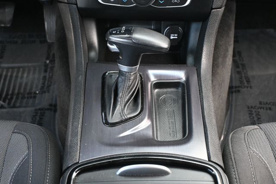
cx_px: 138
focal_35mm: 56
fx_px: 425
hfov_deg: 36.0
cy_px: 92
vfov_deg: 24.4
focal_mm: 37
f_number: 5.3
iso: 2800
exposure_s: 1/125
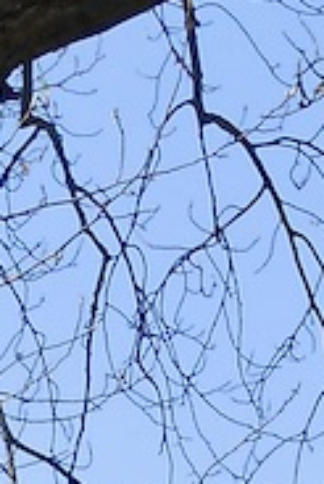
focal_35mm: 188
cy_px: 879
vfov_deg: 10.3
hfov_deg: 7.1
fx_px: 2533
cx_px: -261
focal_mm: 4.6
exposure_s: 1/400
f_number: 3.5
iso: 80
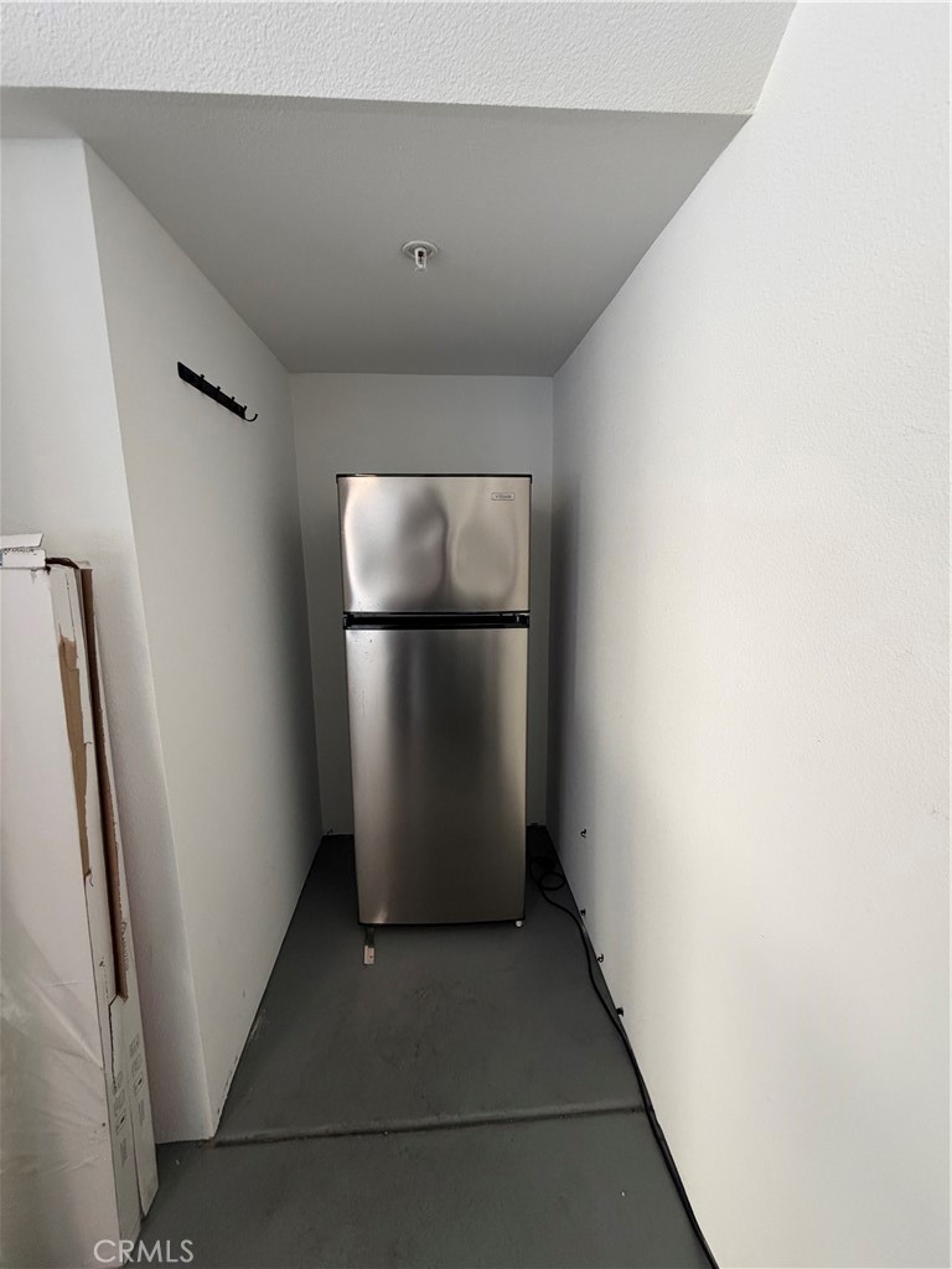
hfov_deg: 85.7
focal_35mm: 14
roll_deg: +1.4
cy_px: 634
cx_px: 476
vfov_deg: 102.1
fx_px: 513
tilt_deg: -10.5
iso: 320
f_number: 2.2
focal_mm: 2.22
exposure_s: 1/120
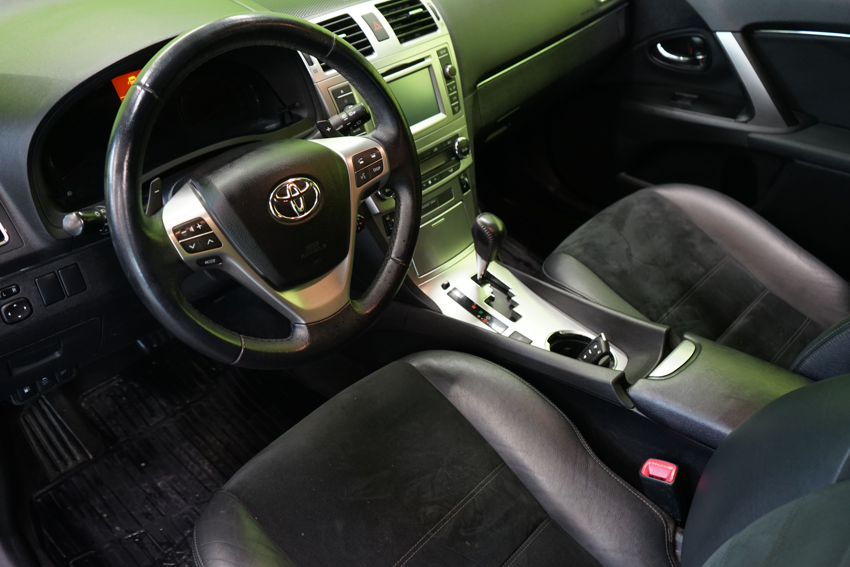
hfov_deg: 60.3
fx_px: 732
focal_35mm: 31
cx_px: 425
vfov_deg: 42.3
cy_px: 284
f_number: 4
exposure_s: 1/20
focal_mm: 31
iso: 1000
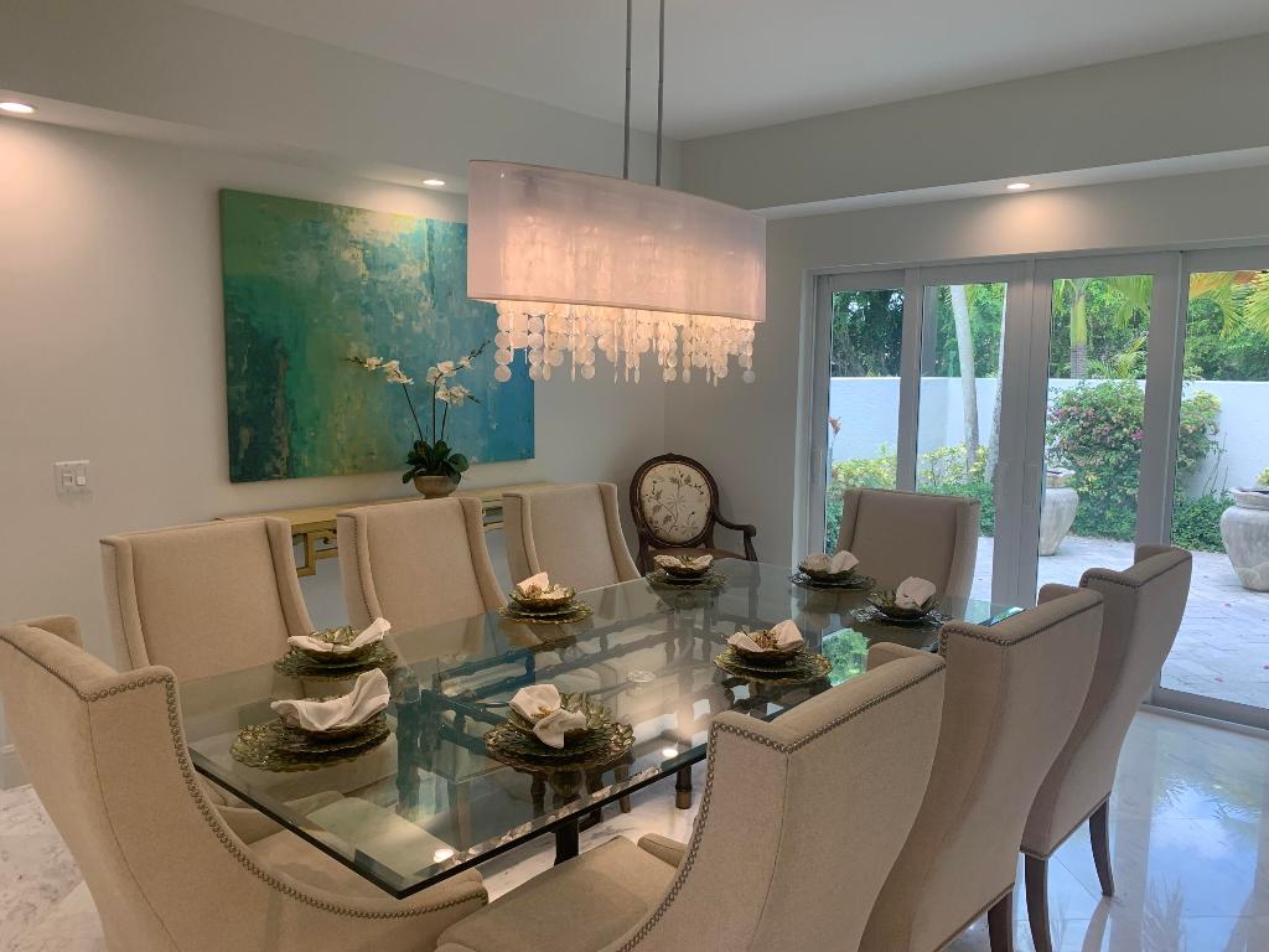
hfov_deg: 67.3
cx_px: 634
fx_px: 953
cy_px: 476
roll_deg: -0.6
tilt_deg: -6.3
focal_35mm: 26
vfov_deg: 53.1
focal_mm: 4.25
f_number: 1.8
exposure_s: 1/120
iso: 100
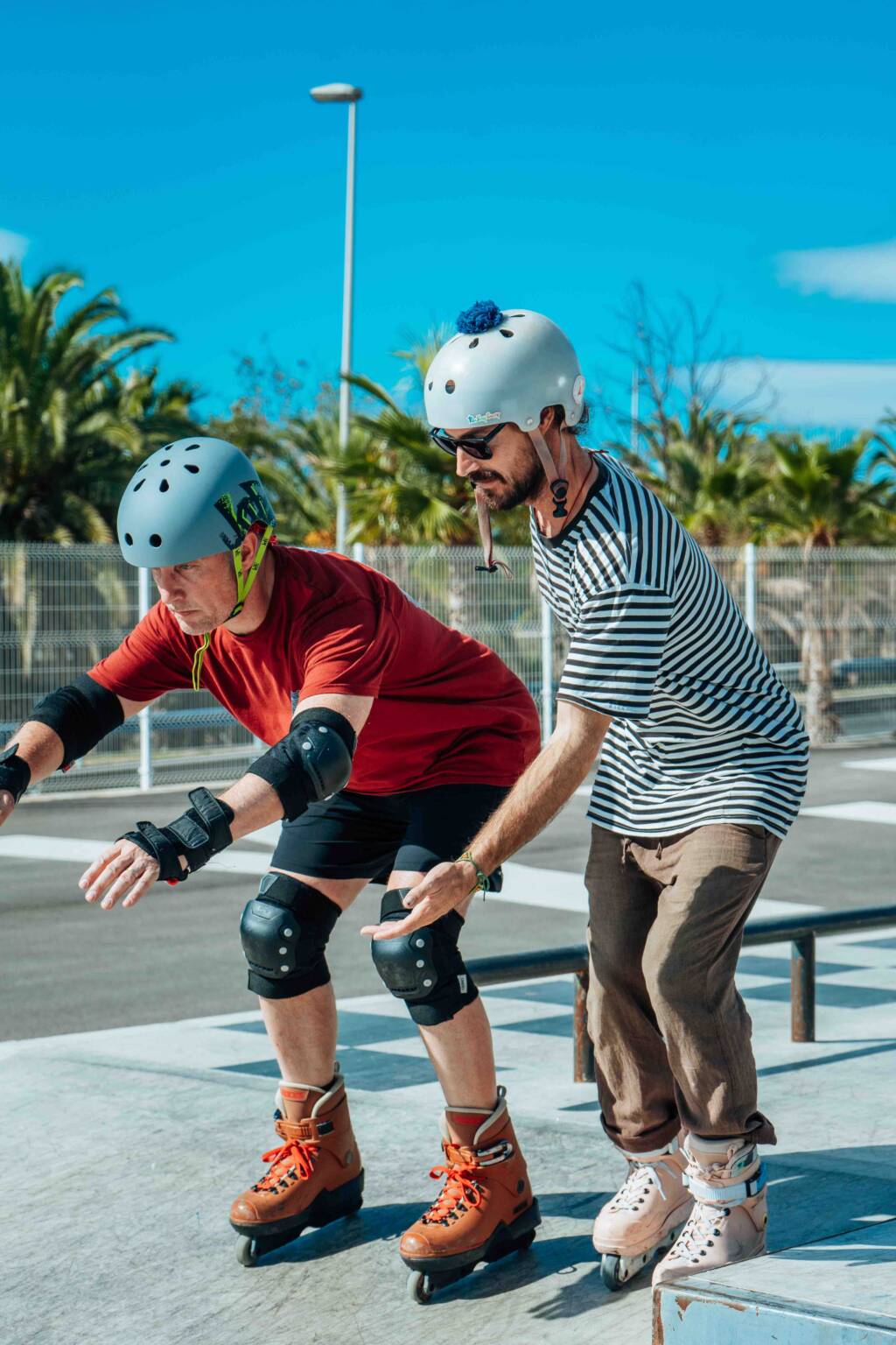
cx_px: 448
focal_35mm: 70
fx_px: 2613
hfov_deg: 19.5
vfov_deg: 28.8
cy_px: 672
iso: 100
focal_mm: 70
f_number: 5.6
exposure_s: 1/800
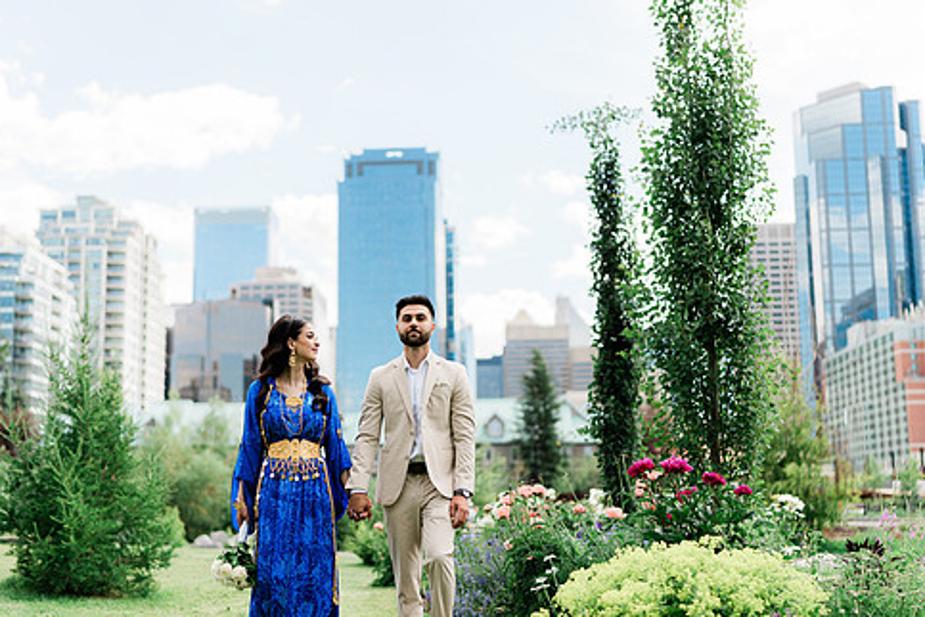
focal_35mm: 42
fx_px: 1079
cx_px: 435
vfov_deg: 31.8
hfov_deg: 46.4
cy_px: 365
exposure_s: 1/4000
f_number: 1.2
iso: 125
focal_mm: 35
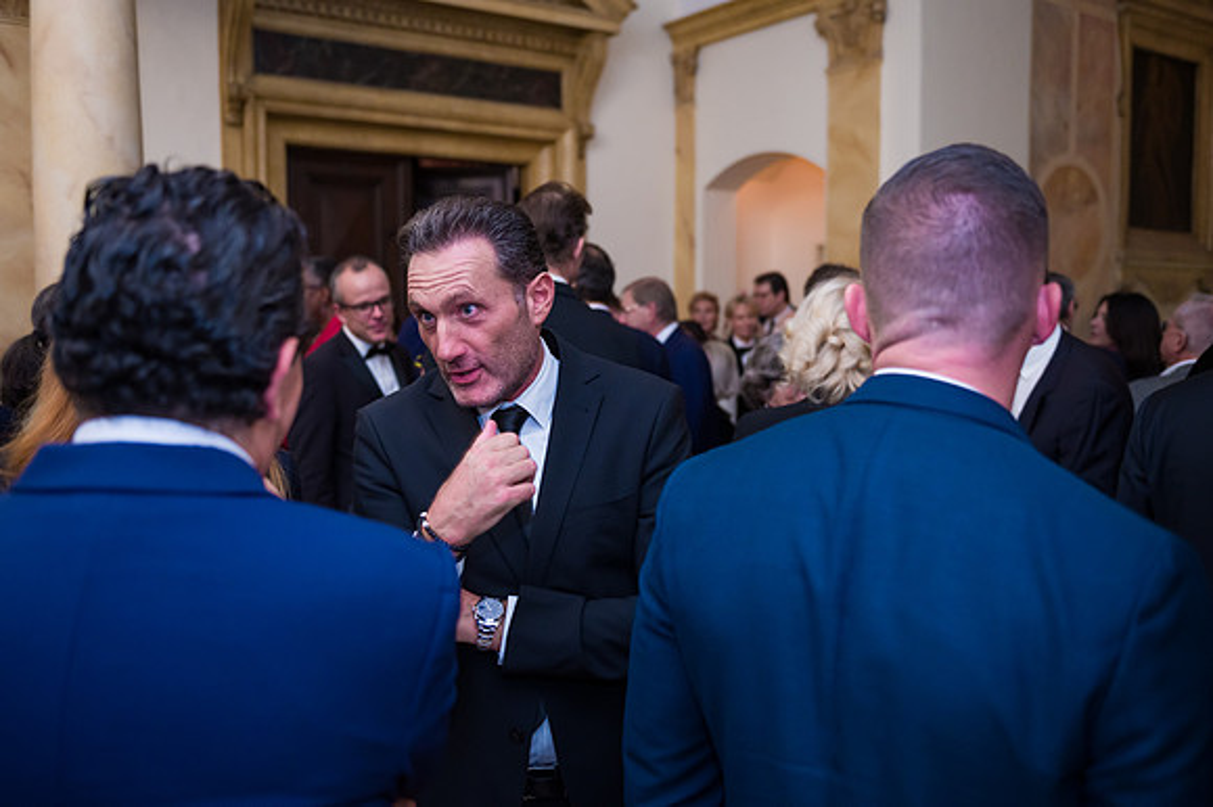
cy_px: 404
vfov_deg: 41.0
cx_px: 607
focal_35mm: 32
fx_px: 1081
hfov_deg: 58.6
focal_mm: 32
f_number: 3.2
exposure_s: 1/200
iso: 1600
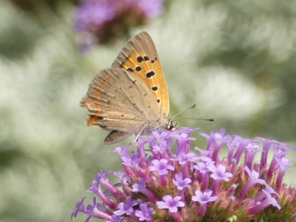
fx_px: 2206
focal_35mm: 258
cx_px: 148
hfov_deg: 7.7
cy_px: 111
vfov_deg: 5.8
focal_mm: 46.2
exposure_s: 1/160
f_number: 5.5
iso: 80
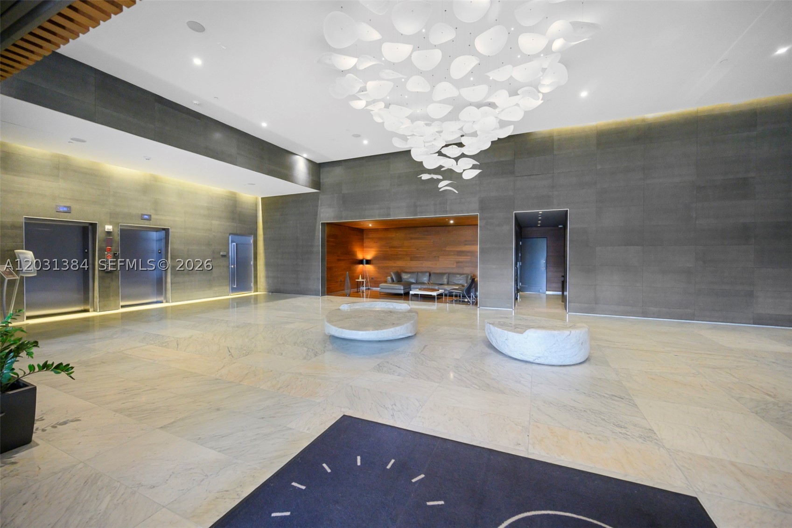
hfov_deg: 104.3
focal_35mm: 14
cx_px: 396
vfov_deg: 81.2
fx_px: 308
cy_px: 264
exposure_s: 1/100
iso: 3200
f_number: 4
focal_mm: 14
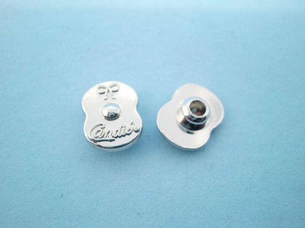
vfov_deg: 41.8
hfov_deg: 54.0
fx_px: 300
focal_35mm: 34
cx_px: 152
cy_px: 114
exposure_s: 1/60
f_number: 2.8
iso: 200
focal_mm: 5.58
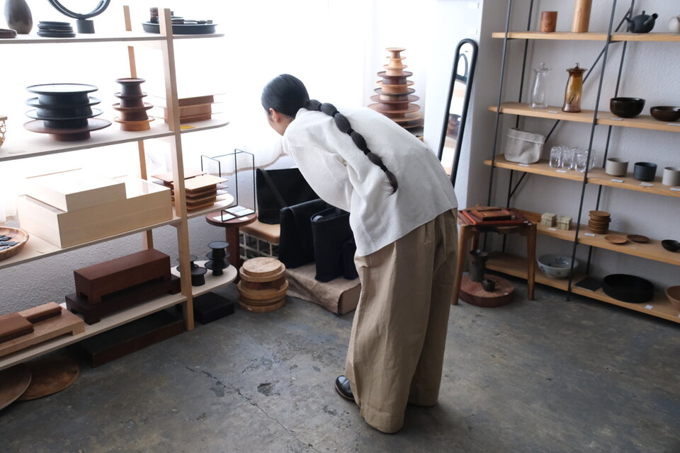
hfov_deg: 58.7
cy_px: 226
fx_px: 604
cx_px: 340
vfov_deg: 41.1
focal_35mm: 32
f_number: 3.5
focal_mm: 21.5
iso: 4000
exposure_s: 1/400
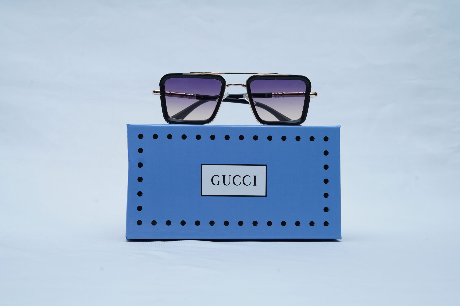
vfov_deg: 27.0
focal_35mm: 50
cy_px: 153
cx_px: 230
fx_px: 639
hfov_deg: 39.6
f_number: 9
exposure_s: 1/160
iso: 125
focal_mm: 50
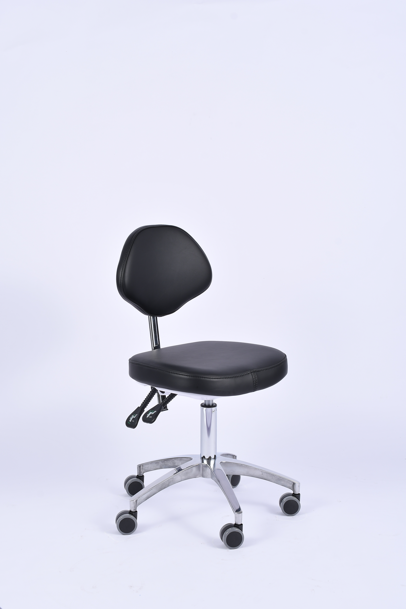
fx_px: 1015
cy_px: 304
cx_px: 203
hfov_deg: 22.6
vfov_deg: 33.4
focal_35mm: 60
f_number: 10
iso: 100
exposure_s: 1/160
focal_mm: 40
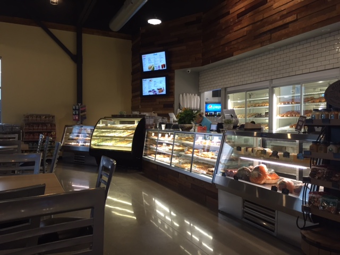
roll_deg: -2.0
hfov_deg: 61.7
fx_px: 285
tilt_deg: -2.8
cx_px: 170
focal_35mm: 29
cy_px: 128
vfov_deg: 48.2
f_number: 2.2
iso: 64
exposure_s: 1/30
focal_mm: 4.15
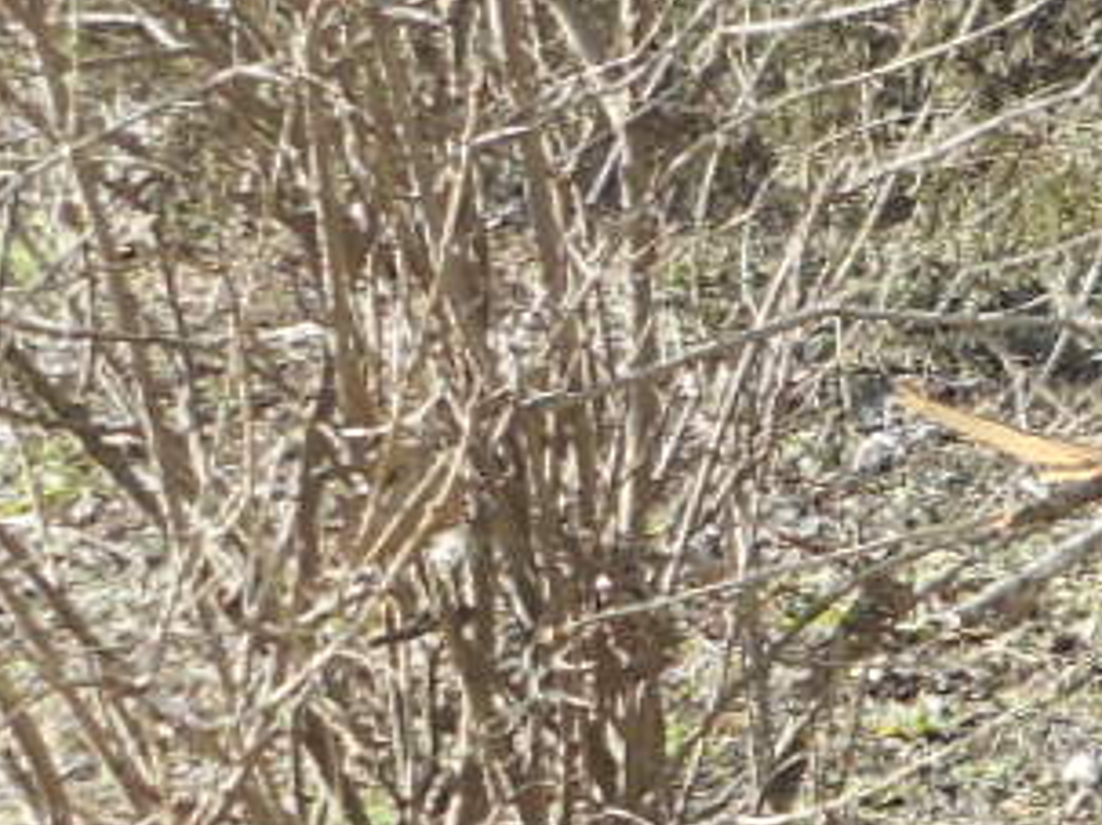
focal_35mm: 132
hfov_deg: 12.1
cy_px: 436
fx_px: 4201
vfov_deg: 11.2
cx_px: 2604
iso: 80
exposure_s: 1/125
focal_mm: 4.5
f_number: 3.7
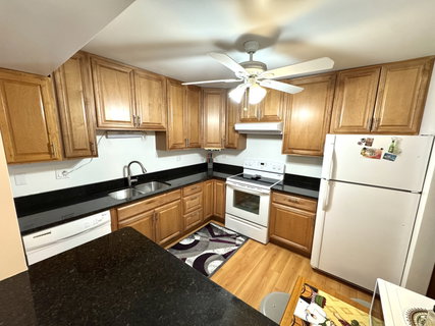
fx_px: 176
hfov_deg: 102.1
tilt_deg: -9.9
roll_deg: -0.9
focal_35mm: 14
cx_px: 218
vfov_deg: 85.6
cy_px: 163
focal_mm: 2.22
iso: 320
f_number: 2.2
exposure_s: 1/120
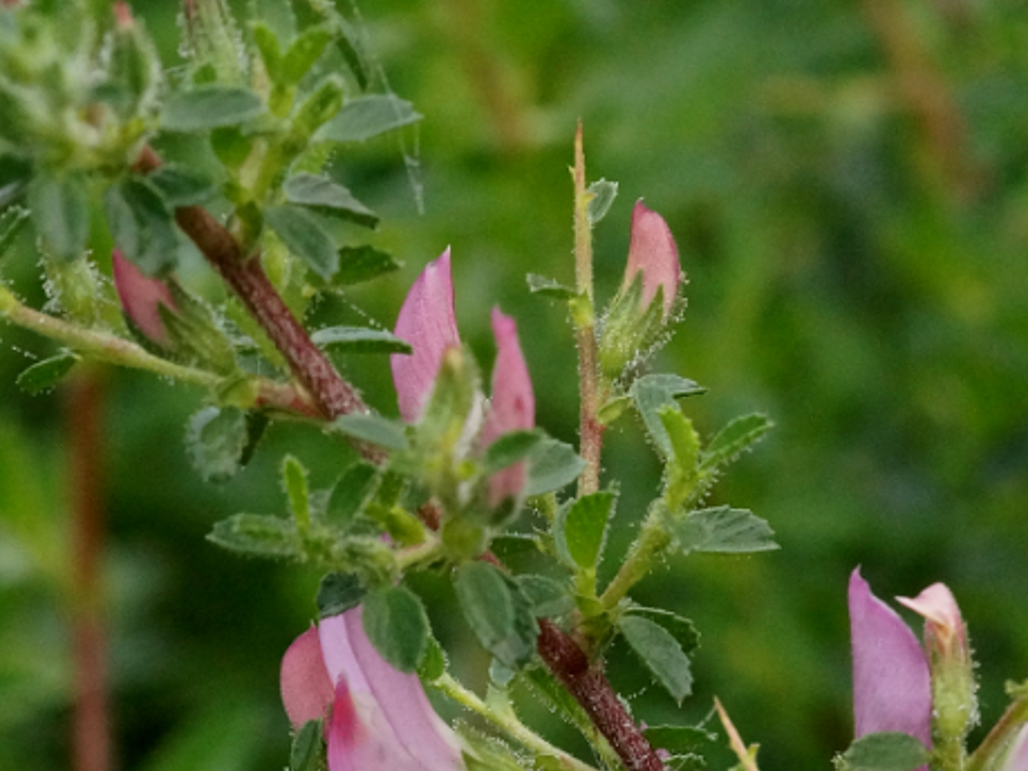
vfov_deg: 3.9
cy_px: 758
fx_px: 11193
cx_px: 732
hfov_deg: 5.3
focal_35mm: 377
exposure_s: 1/160
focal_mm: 100
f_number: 8
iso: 1600
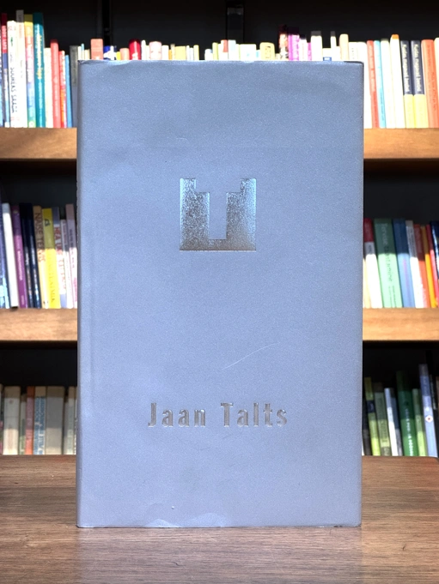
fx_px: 1302
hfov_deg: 19.1
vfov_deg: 25.3
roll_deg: -0.3
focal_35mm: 77
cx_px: 220
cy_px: 292
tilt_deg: -2.8
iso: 250
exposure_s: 1/85
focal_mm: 9
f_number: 2.8
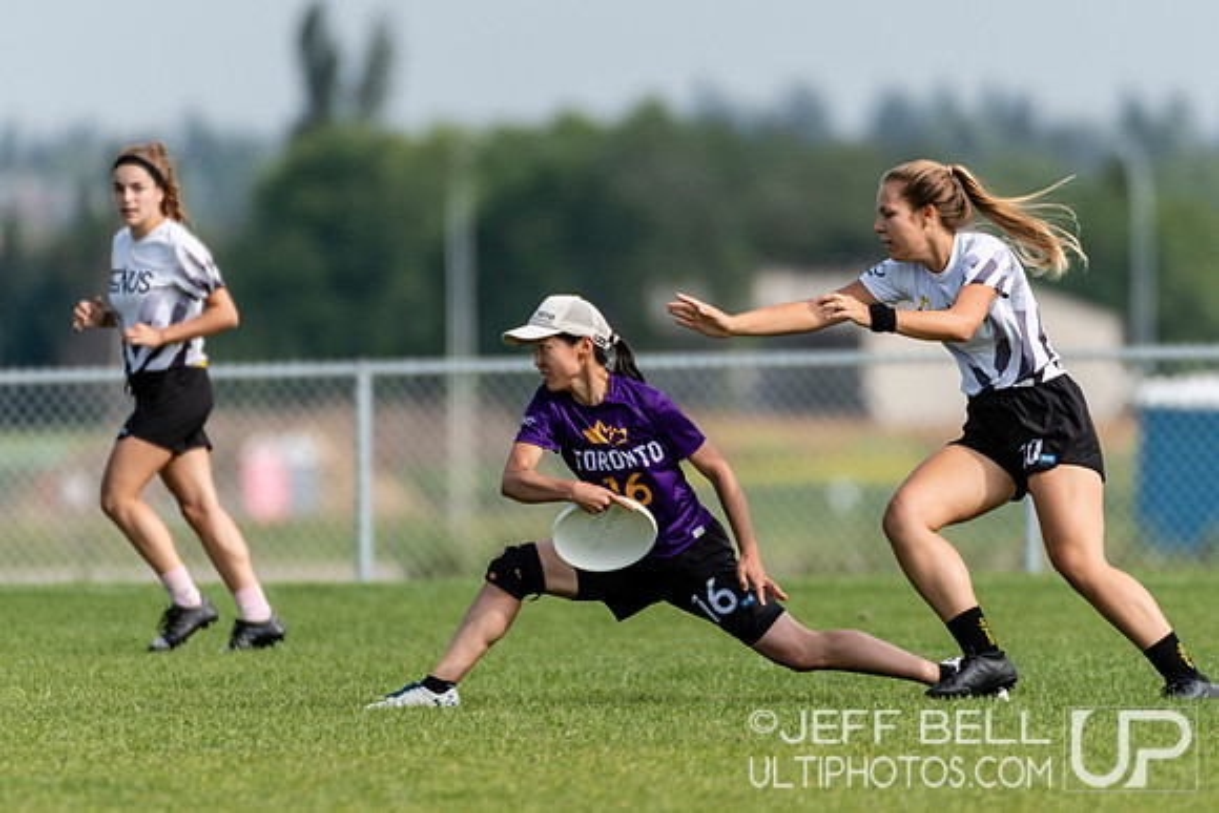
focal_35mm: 812
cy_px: 324
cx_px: 675
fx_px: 27516
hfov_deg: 2.5
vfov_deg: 1.7
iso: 100
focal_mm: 400
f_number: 4
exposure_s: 1/1250
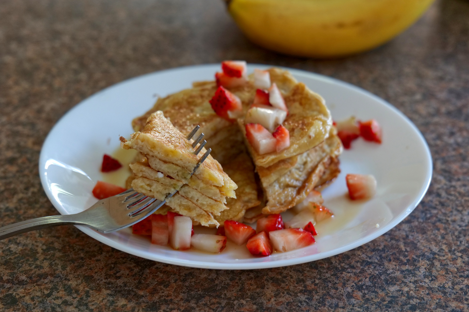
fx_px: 782
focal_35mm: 60
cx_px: 234
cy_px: 156
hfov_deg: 33.4
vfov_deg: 22.6
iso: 2500
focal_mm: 60
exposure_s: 1/80
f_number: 7.1
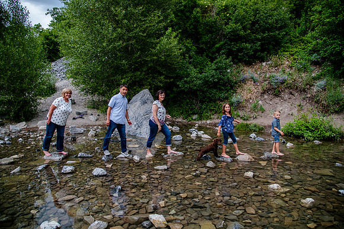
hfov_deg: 73.8
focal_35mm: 24
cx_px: 172
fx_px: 229
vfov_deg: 53.1
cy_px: 114
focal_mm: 24
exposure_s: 1/160
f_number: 5
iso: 400
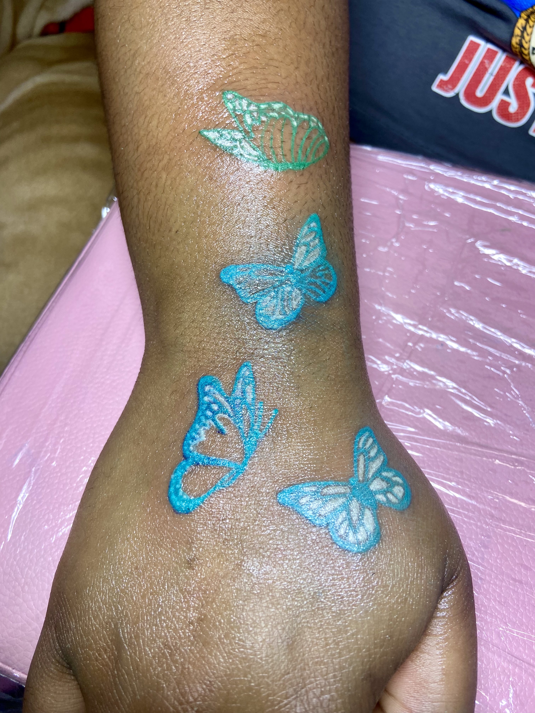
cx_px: 268
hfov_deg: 53.1
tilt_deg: -62.1
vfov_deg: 67.3
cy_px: 356
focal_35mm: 26
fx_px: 536
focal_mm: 4.25
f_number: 1.8
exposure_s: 1/120
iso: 50
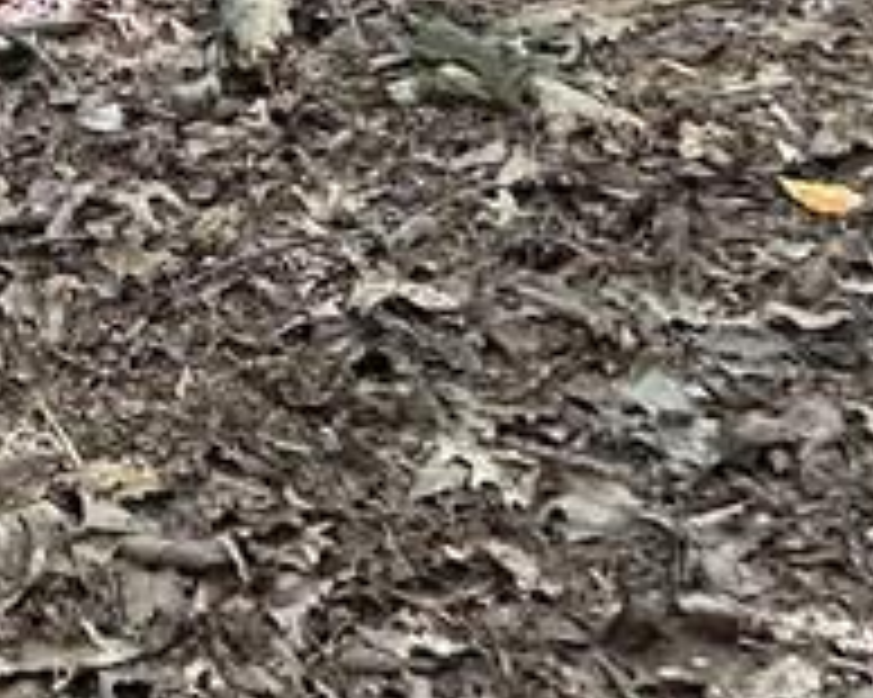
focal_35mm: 72
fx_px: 1859
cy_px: -540
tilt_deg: -2.0
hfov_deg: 20.6
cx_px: -594
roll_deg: -1.5
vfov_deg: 17.5
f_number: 2.2
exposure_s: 1/99
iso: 320
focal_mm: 2.22
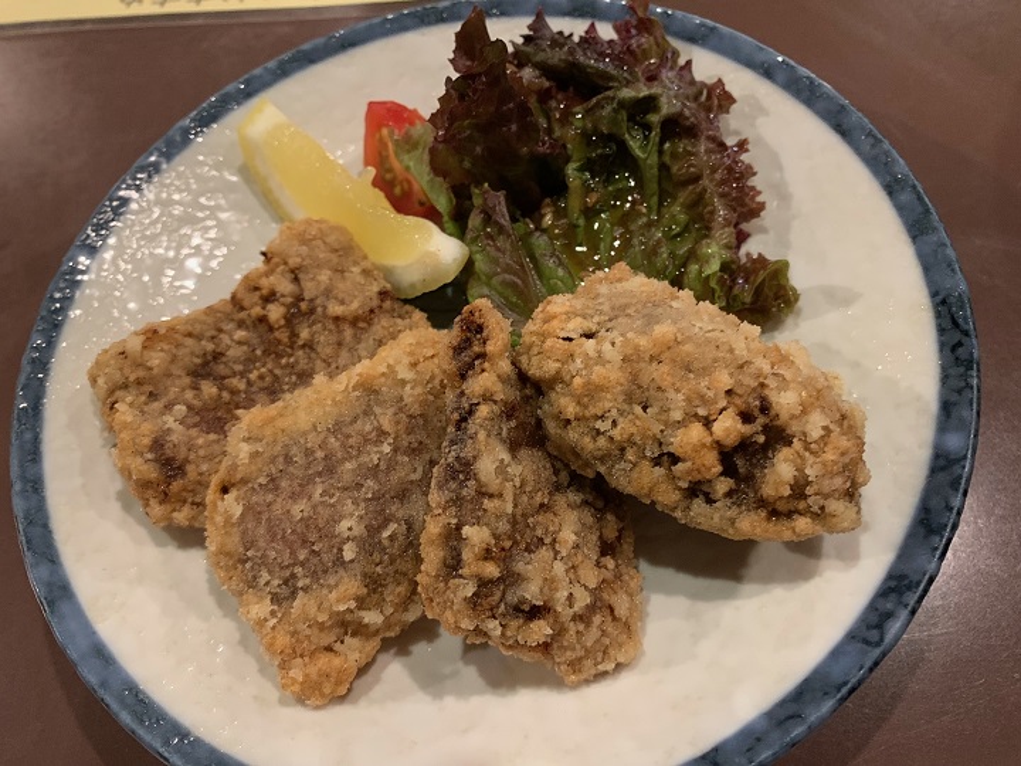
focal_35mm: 26
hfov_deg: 67.3
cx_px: 510
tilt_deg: -60.1
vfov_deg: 53.1
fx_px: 767
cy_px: 383
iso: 400
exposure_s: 1/34
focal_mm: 4.25
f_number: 1.8
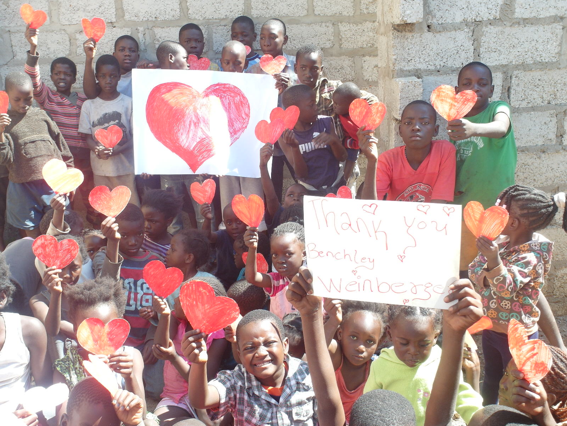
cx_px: 284
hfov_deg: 50.1
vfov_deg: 38.7
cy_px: 213
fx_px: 606
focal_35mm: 37
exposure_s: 1/350
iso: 80
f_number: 3.6
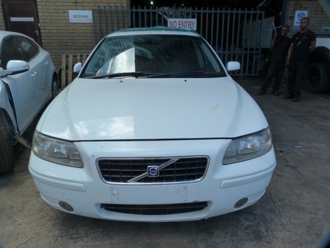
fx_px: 238
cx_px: 165
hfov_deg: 69.4
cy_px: 124
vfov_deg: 54.9
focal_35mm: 25
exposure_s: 1/200
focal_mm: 4.5
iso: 125
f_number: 4
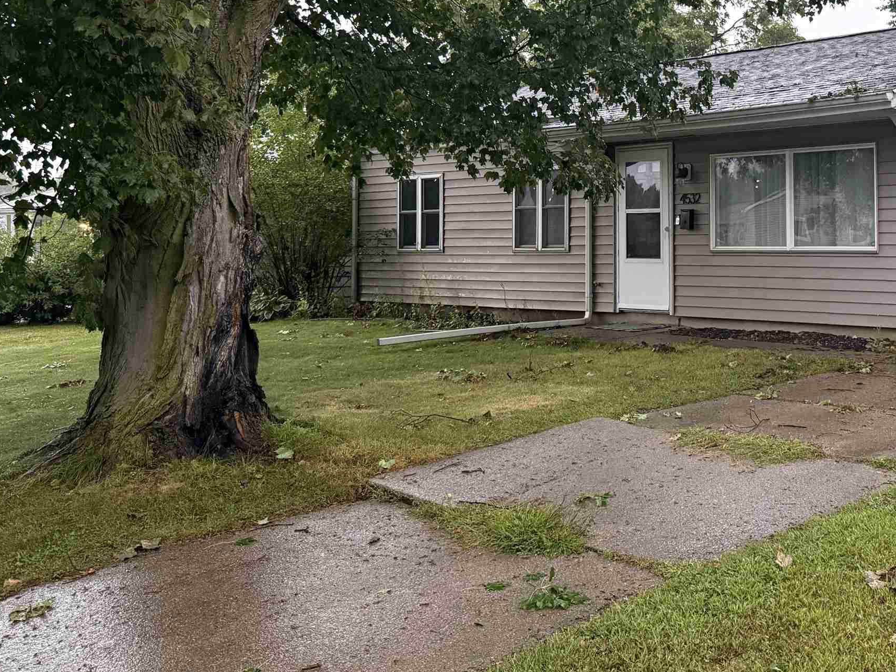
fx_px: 1113
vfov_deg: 33.1
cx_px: 738
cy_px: 195
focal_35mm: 43
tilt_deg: +3.5
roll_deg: +0.5
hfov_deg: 41.6
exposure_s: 1/60
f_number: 1.78
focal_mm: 6.76
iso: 640
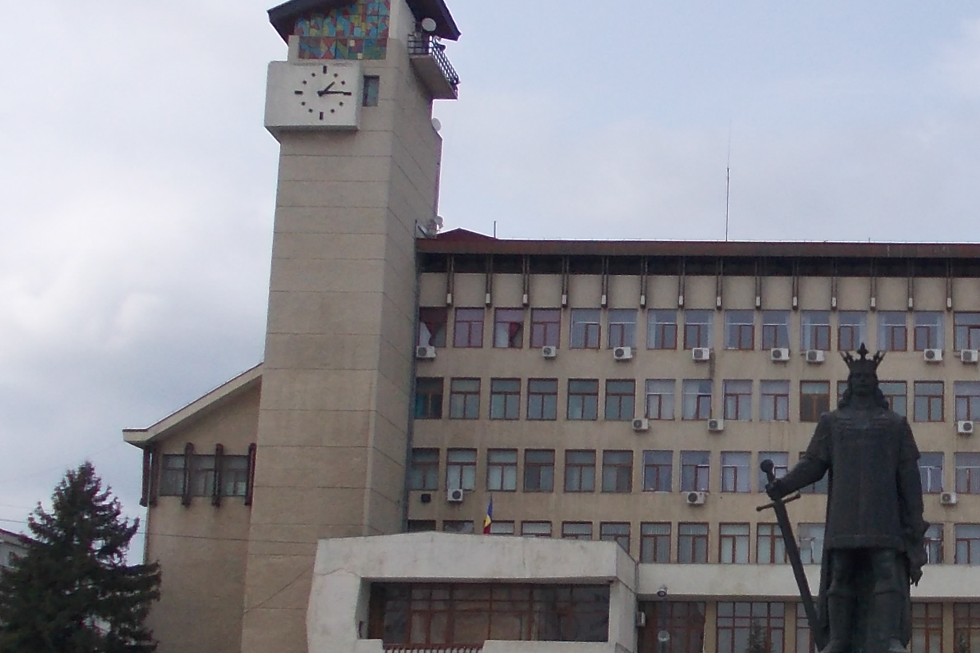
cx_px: 915
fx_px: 1688
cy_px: 468
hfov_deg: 30.7
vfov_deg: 21.8
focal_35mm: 62
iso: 80
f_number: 5.4
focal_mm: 4
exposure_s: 1/500
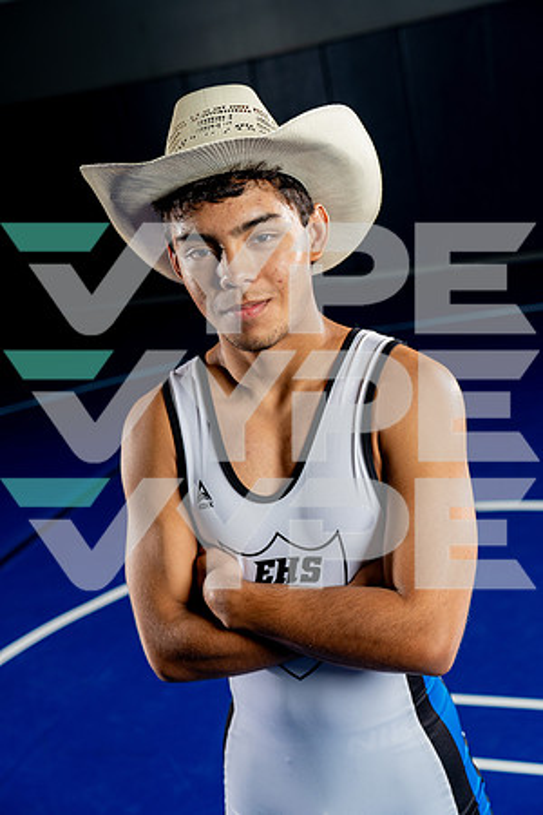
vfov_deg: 41.1
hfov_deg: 28.1
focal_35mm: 48
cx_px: 272
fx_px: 1086
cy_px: 408
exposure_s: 1/250
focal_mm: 48
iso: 125
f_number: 4
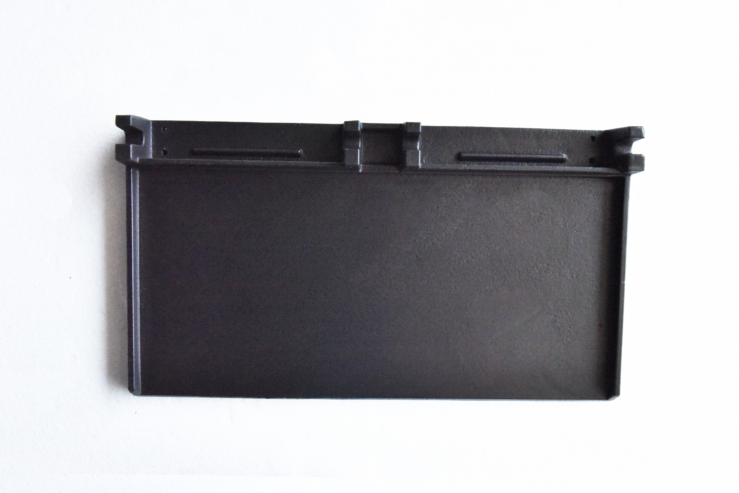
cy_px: 246
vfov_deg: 45.0
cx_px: 370
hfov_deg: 63.6
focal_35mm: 29
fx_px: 595
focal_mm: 29
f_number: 18
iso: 10000
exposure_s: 1/2000
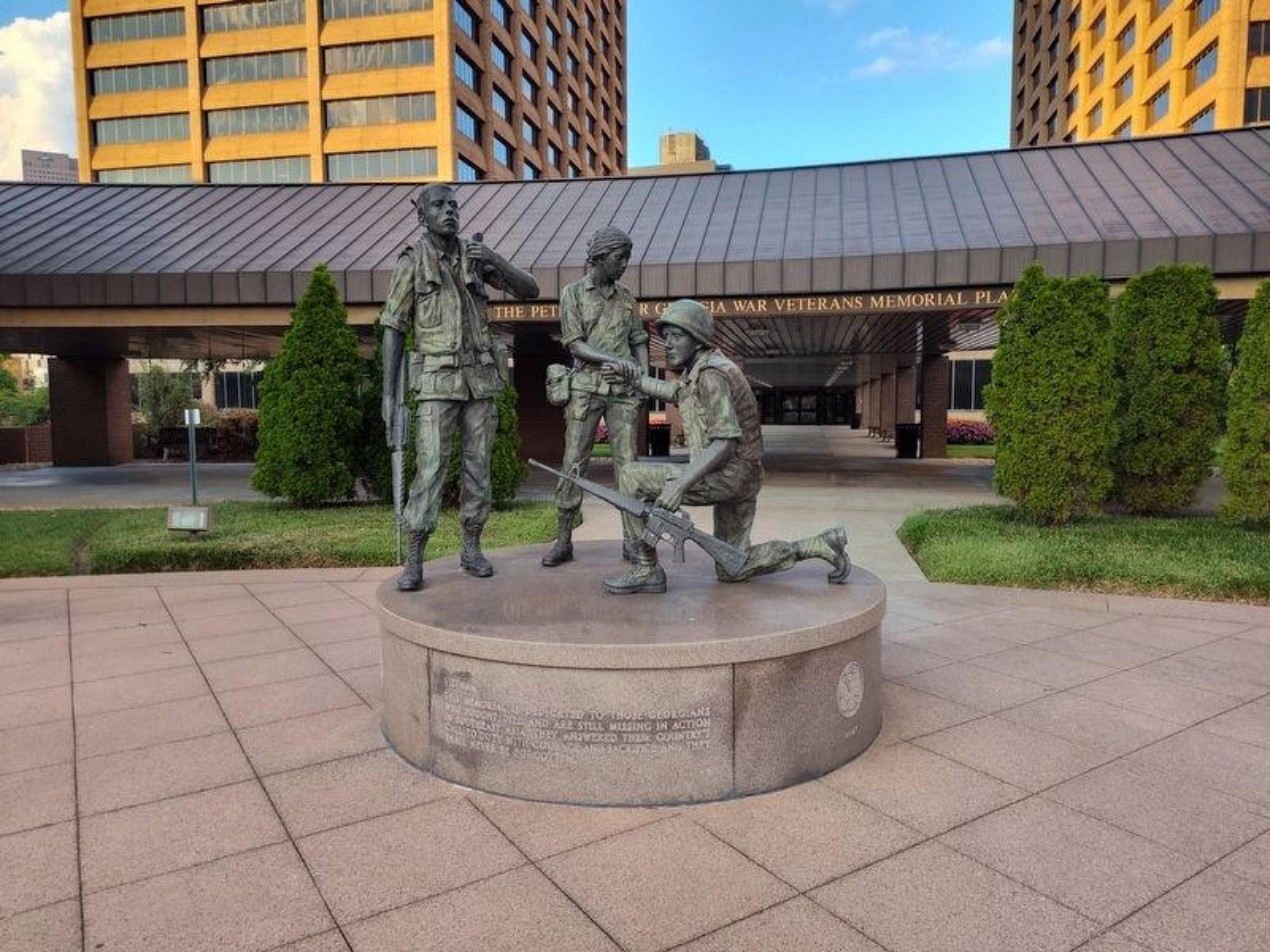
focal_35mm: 23
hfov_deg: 73.9
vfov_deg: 58.9
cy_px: 476
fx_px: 844
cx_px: 635
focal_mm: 5.56
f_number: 1.8
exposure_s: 1/120
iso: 112
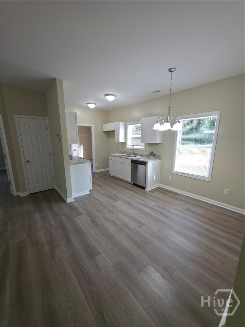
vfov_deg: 106.2
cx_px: 122
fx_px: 123
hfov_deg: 89.9
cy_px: 164
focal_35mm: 13
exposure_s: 1/60
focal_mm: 2.2
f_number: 1.9
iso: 50
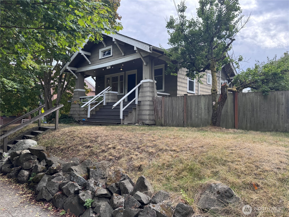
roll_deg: -1.0
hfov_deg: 71.6
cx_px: 144
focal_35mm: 24
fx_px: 200
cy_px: 108
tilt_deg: +2.0
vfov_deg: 56.8
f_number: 1.78
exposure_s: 1/1076
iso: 80
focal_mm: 6.76
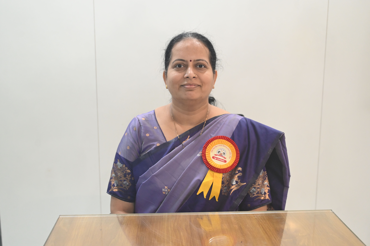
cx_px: 185
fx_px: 442
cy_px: 123
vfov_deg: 31.1
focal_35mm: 43
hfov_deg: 45.5
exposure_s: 1/125
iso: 3200
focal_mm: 43
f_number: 4
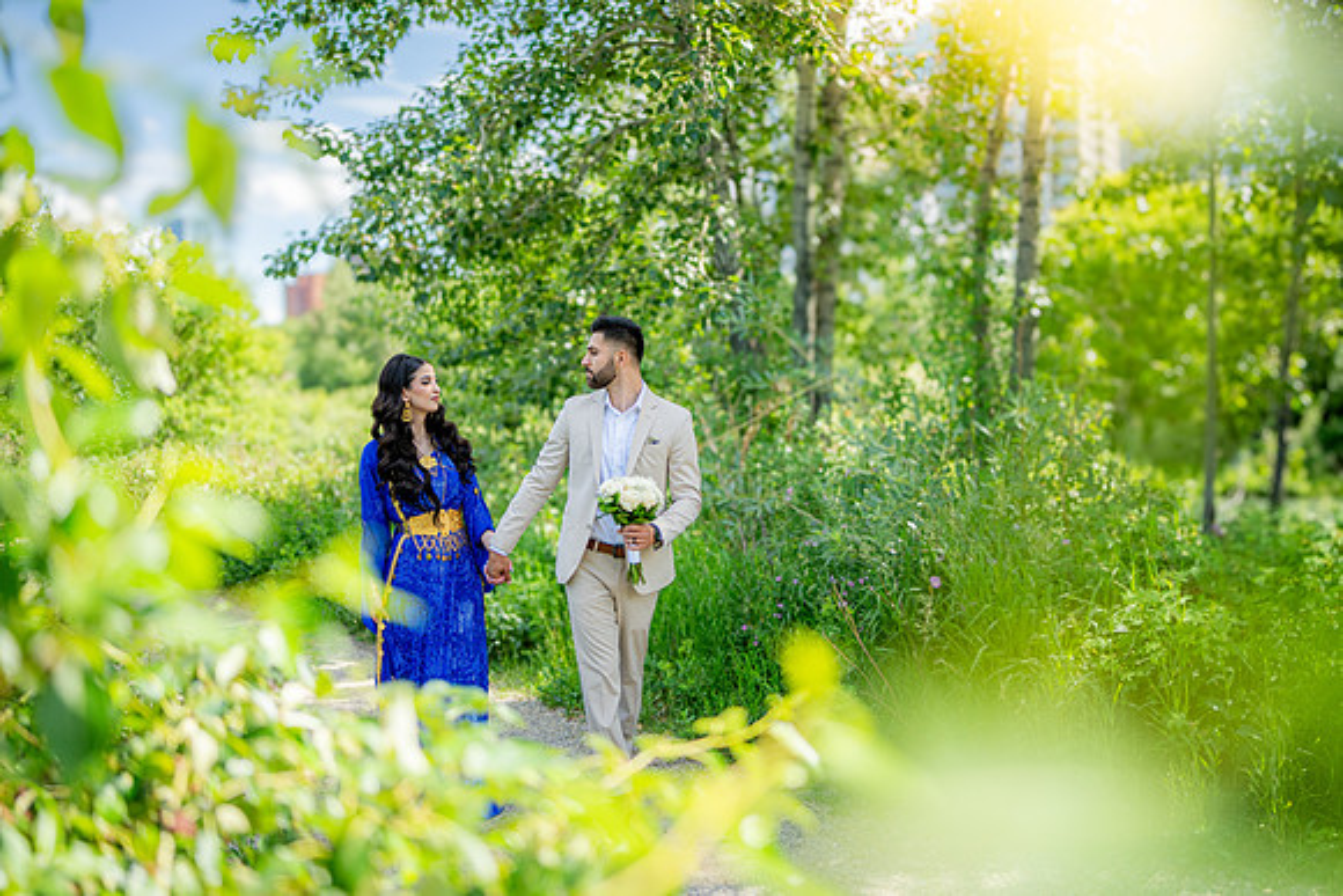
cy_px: 448
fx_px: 1306
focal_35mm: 35
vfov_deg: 37.9
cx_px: 672
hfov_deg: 54.4
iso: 125
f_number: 1.2
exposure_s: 1/3200
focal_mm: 35
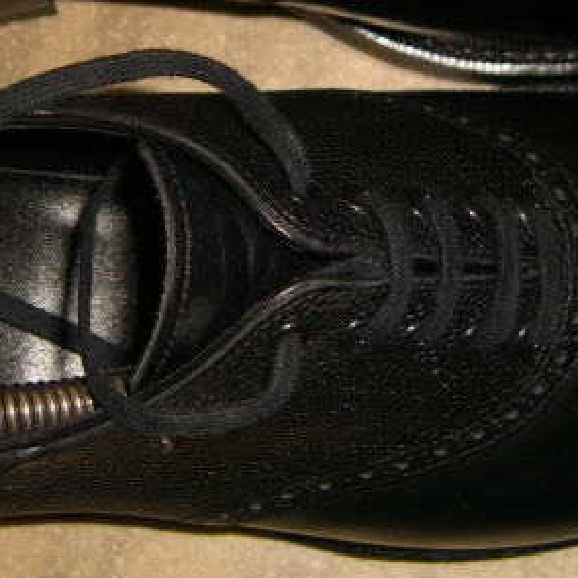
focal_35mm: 76
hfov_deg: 22.8
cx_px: 257
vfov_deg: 22.5
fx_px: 1436
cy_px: 116
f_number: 2.8
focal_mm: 7.9
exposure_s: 1/60
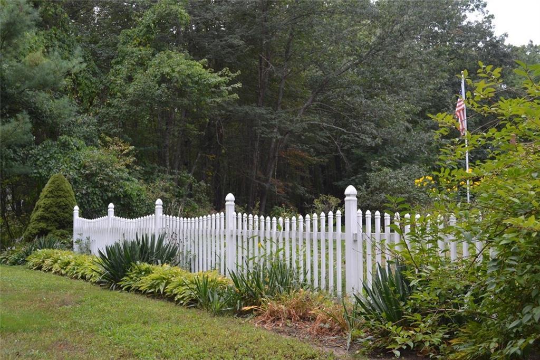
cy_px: 180
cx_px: 270
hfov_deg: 46.4
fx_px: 630
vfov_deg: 31.9
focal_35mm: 42
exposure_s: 1/125
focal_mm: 28
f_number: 5.6
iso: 125
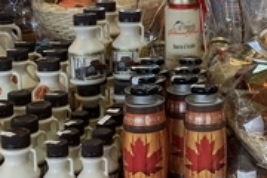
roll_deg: -0.7
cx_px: 279
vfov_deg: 15.0
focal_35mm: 90
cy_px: 21
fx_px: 667
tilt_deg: -9.1
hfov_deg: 21.7
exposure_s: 1/60
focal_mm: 4.25
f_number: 1.8
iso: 50
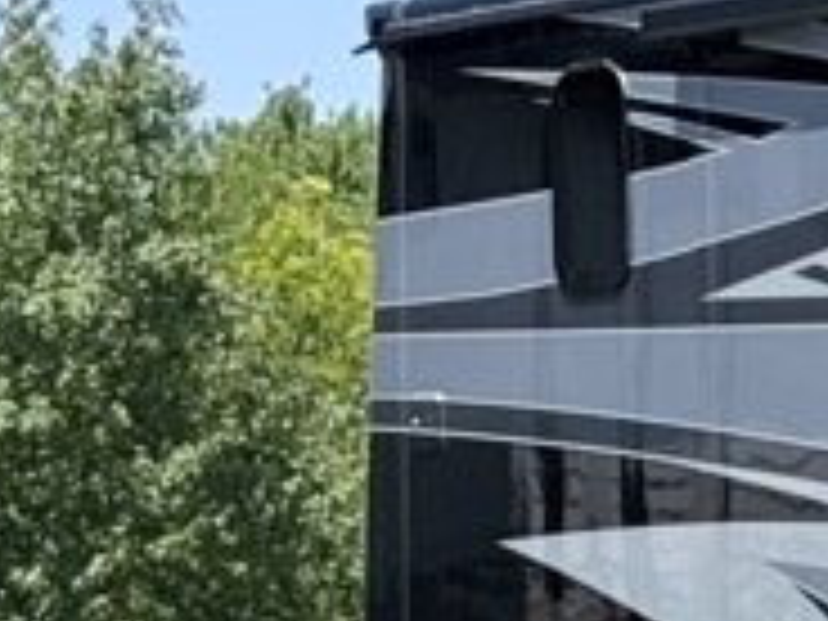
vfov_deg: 5.6
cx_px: 2200
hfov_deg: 6.9
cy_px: 549
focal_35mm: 267
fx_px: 6387
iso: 64
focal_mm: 6.76
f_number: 1.78
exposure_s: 1/2976
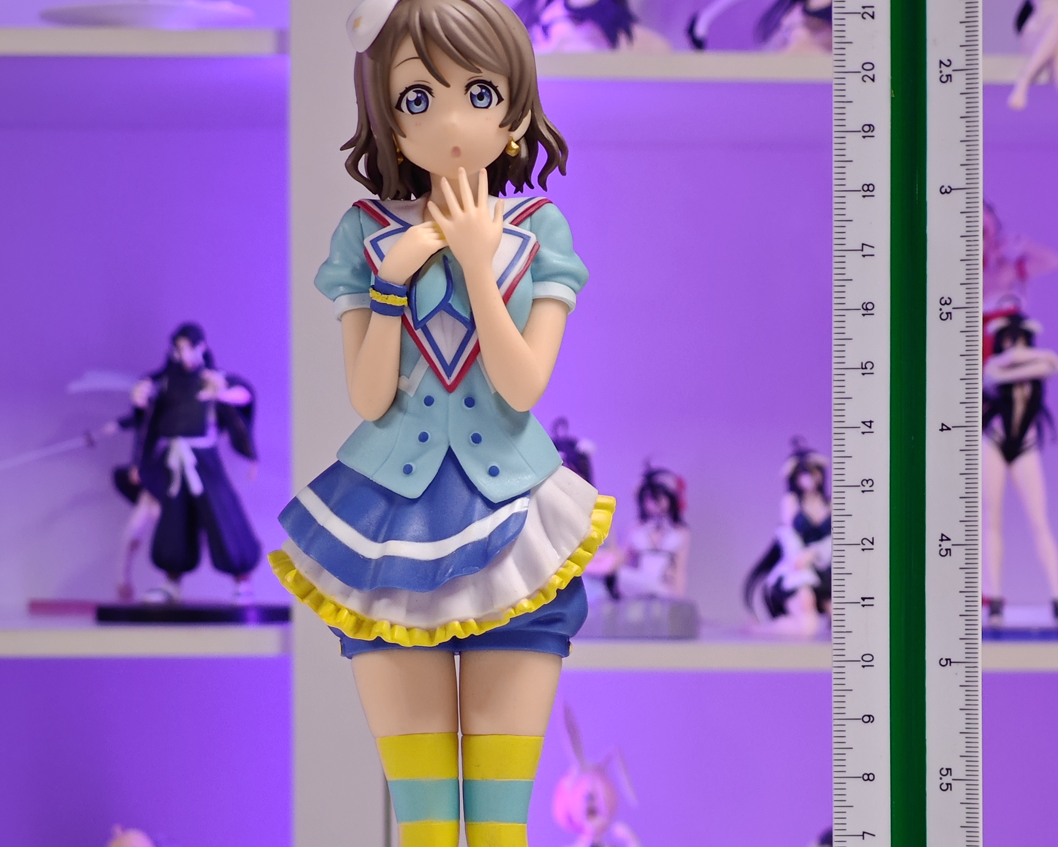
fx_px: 3570
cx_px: 538
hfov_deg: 16.9
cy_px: 670
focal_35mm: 114
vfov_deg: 13.5
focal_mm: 7.48
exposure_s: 1/18.1
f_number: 2.4
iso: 400
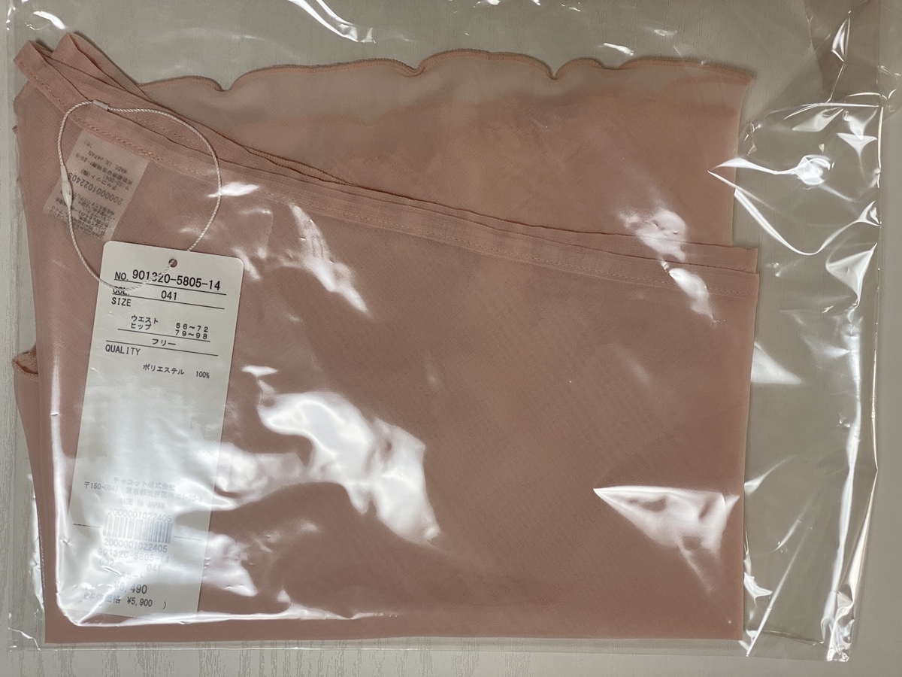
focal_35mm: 52
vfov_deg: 28.0
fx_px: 1355
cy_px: 338
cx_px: 451
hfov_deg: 36.8
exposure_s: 1/60
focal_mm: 6
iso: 80
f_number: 2
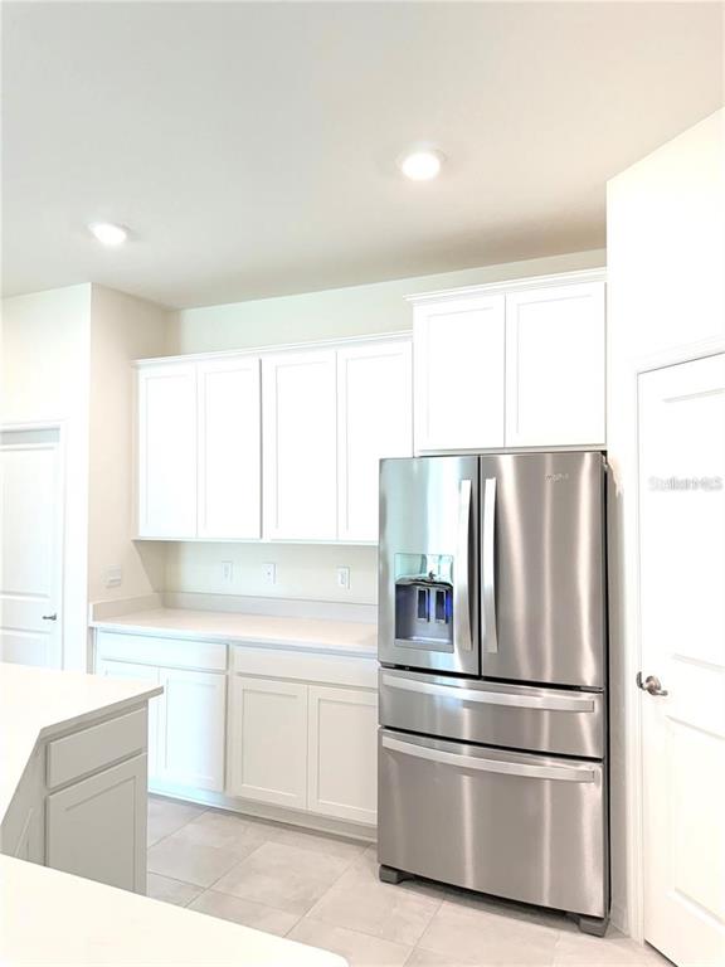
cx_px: 362
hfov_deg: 56.8
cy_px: 484
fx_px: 670
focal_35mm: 24
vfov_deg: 71.6
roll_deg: -0.2
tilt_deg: +2.1
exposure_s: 1/168
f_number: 1.78
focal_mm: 6.76
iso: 160
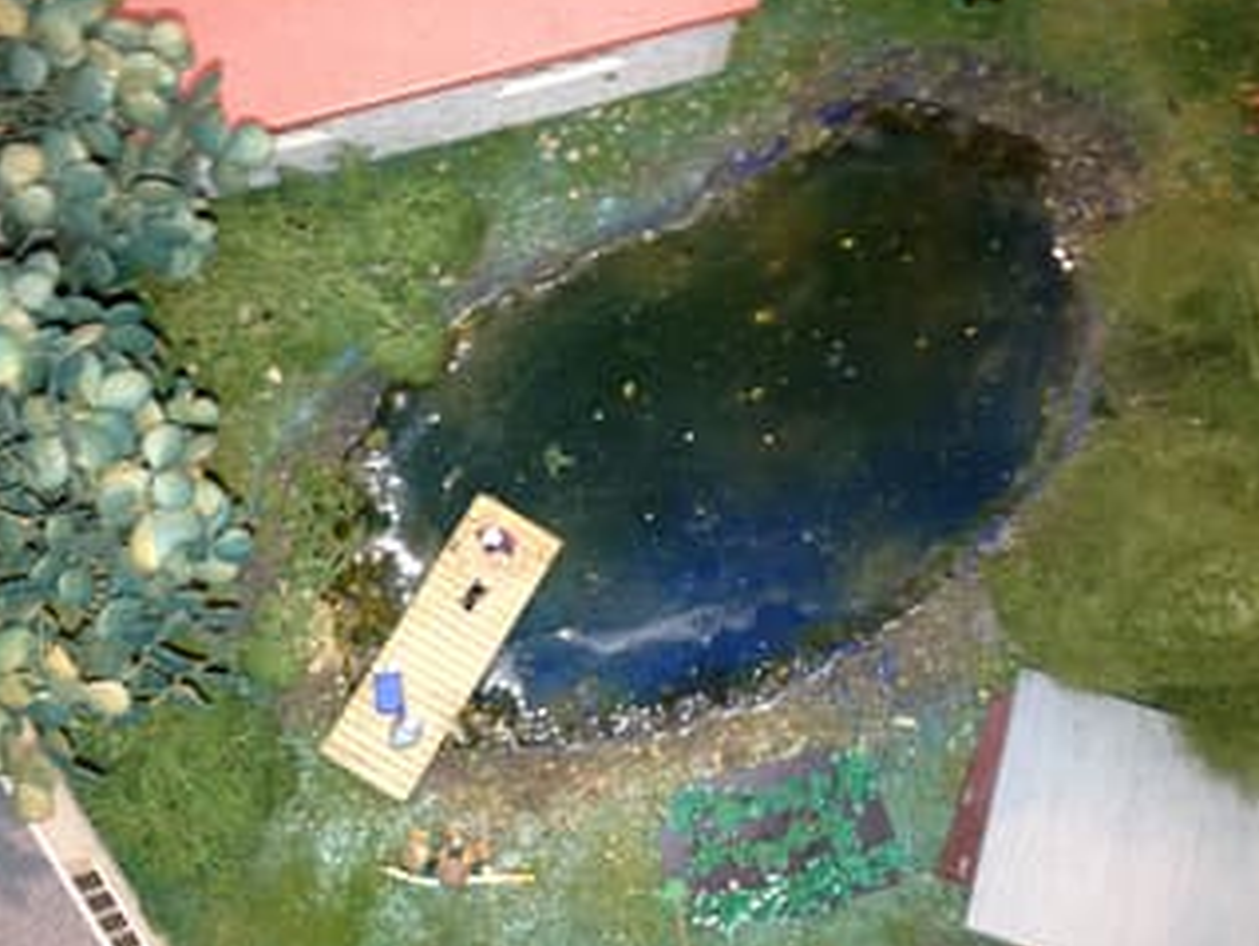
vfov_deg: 32.9
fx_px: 1602
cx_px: 566
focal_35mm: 44
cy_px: 538
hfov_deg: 42.9
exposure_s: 1/20
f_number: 2.4
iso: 64
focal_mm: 4.28
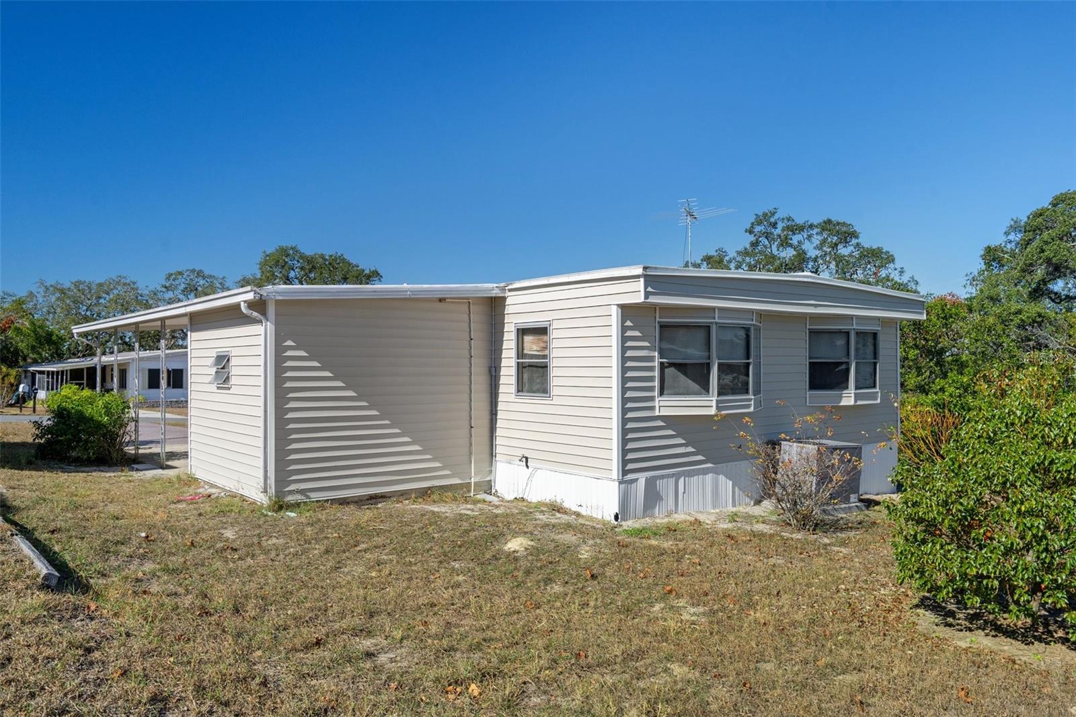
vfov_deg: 51.3
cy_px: 358
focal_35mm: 25
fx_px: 747
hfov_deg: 71.5
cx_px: 538
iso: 320
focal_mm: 25
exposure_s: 1/320
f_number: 8
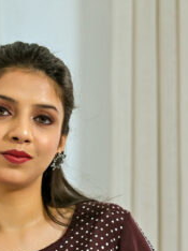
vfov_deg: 5.5
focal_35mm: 358
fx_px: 2597
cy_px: 336
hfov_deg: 4.1
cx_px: -5
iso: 500
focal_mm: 135
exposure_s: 1/200
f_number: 5
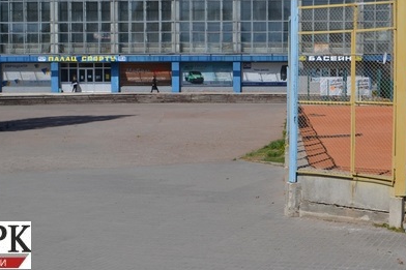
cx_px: 150
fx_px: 552
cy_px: 53
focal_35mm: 49
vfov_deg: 27.0
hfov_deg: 40.1
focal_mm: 20
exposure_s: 1/250
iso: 100
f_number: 8
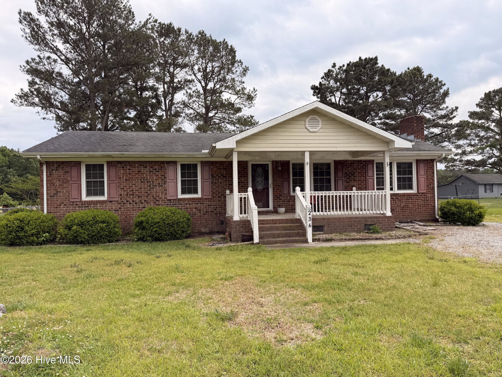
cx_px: 251
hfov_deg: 71.6
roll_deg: +1.3
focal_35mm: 24
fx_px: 348
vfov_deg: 56.8
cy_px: 188
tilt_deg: +0.9
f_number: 1.78
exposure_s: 1/2445
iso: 80
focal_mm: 6.76
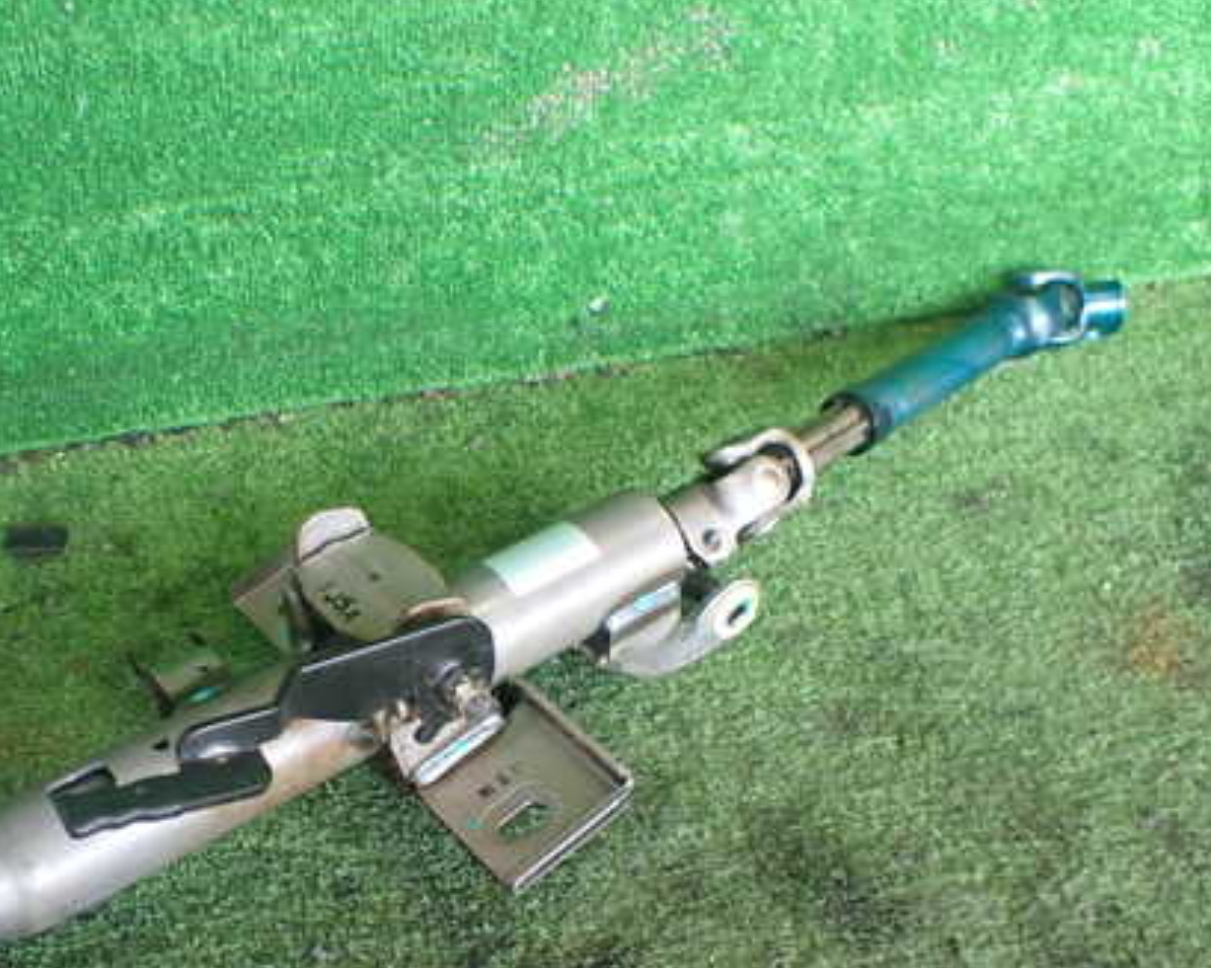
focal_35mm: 43
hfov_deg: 42.1
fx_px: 1541
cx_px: 361
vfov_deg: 34.7
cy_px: 595
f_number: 2.3
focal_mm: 5.4
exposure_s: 1/125
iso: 400
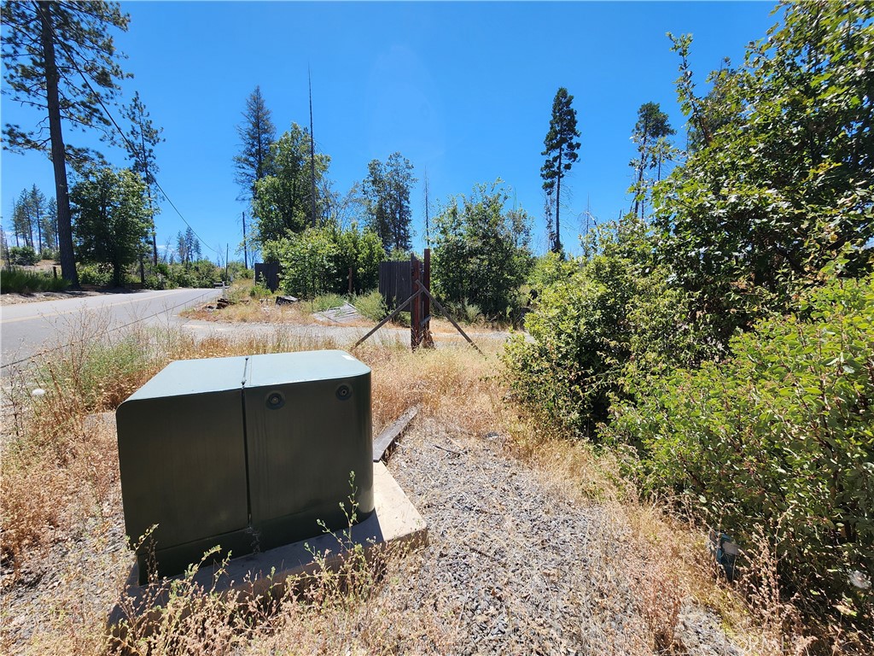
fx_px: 328
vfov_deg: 89.9
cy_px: 328
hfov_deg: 106.2
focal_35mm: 13
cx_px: 437
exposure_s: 1/1245
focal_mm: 2.2
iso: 50
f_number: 2.2
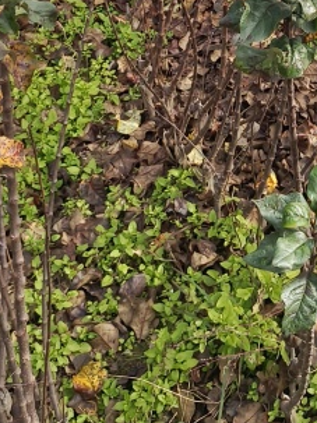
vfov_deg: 20.9
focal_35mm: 81
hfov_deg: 17.9
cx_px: 293
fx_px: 990
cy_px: -188
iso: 100
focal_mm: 5.56
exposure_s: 1/971
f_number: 1.88
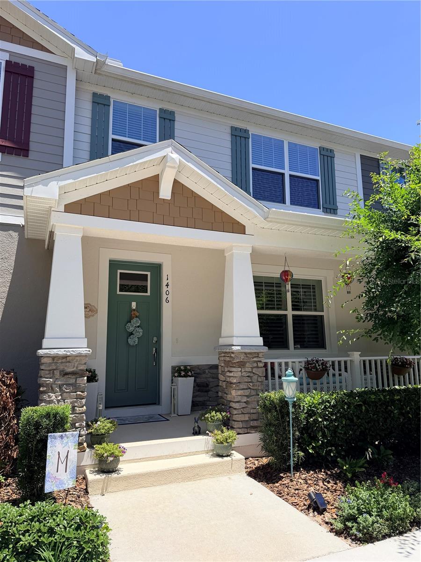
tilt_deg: +9.3
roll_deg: +1.2
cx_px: 210
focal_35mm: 24
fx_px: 389
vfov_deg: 71.6
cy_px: 281
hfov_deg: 56.8
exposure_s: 1/3584
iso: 80
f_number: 1.78
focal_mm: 6.76
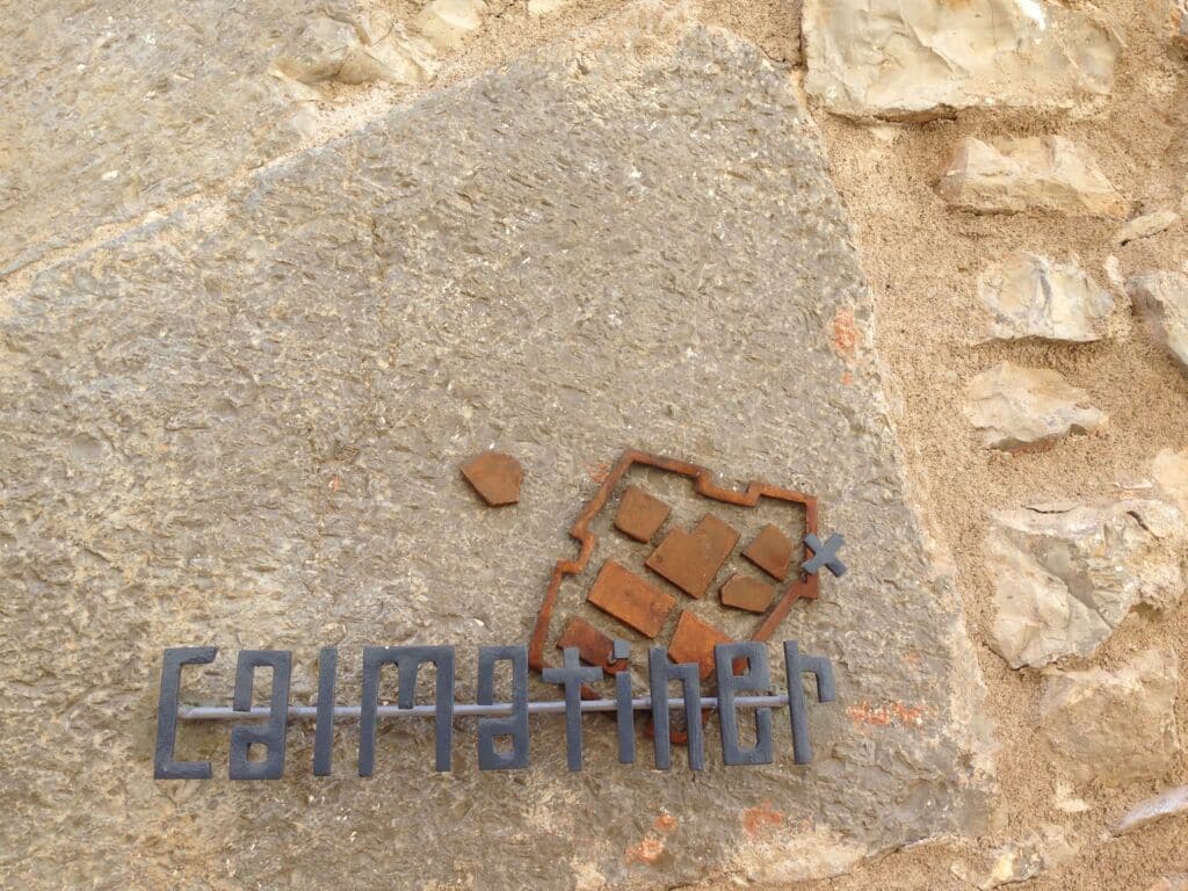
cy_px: 446
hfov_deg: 55.4
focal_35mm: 33
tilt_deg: +13.1
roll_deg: -0.4
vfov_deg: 42.9
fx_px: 1133
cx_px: 594
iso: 50
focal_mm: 4.12
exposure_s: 1/287
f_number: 2.4
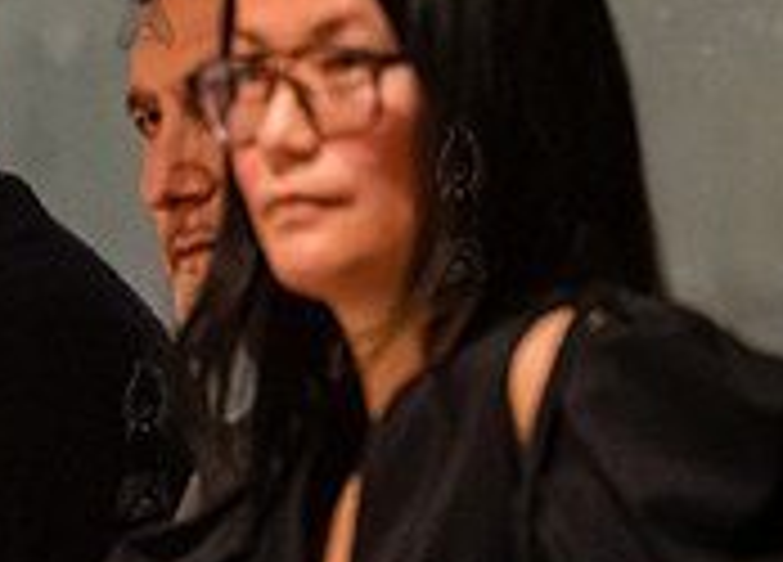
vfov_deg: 3.8
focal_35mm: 380
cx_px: -249
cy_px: 258
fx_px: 8467
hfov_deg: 5.3
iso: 16000
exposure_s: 1/125
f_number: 2.8
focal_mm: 98
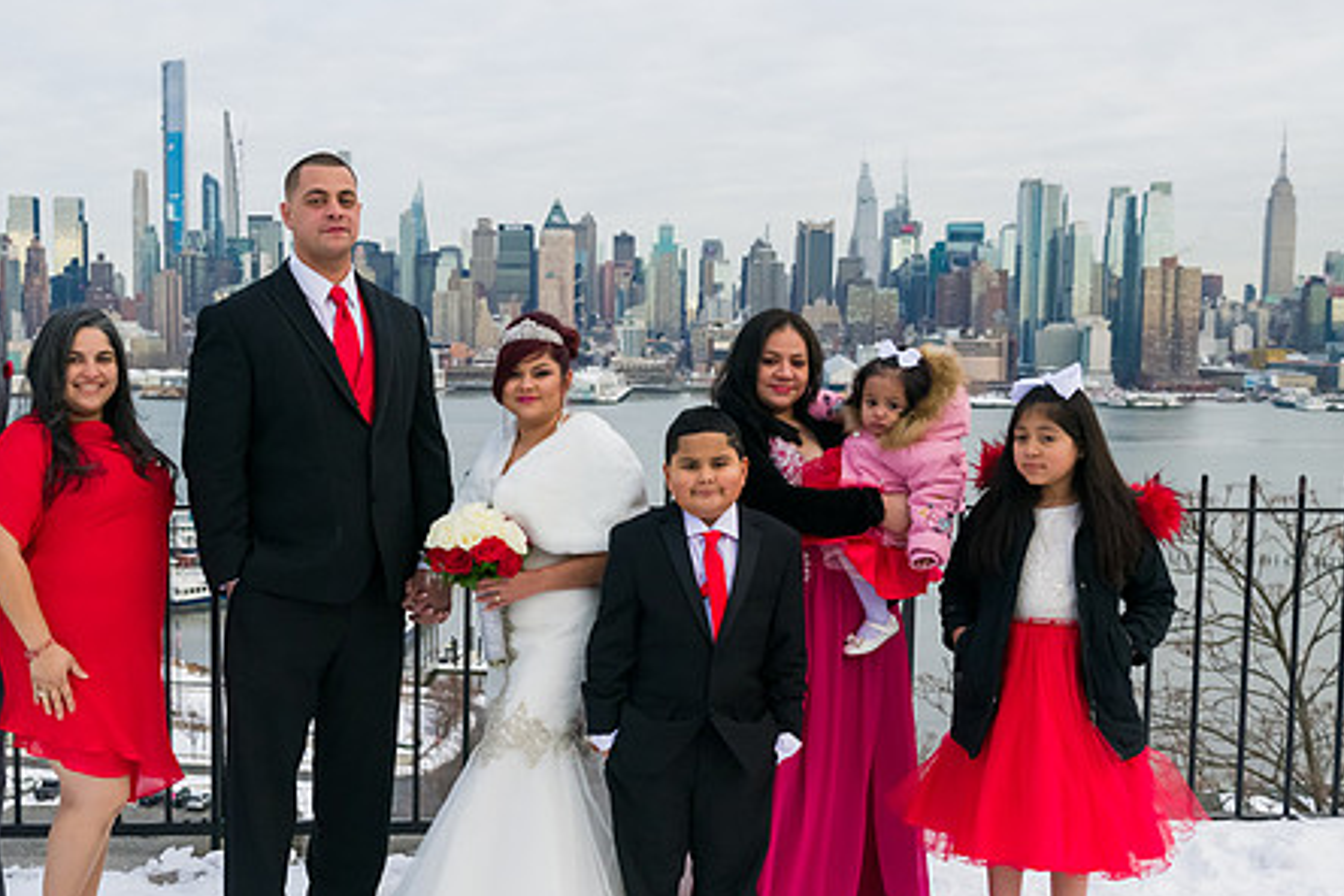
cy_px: 507
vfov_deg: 28.6
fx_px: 1755
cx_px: 478
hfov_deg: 41.5
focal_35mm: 47
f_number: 5
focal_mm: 36
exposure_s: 1/2500
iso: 1600
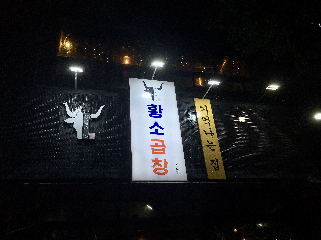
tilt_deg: +29.9
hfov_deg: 61.7
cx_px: 160
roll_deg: +5.3
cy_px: 120
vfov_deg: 48.2
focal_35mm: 29
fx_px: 269
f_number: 2.2
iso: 25
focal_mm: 4.15
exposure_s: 1/196
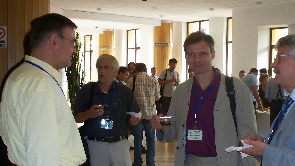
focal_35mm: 54
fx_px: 422
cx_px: 177
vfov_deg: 22.2
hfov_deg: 38.3
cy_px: 94
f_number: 2.8
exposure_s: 1/50
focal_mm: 7.54
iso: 200
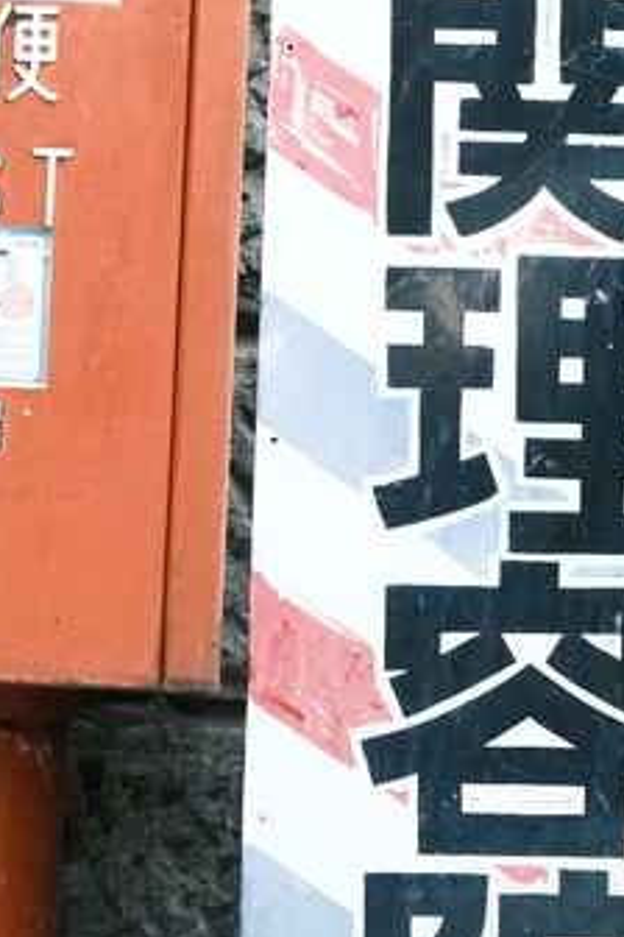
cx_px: 283
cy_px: 332
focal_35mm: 106
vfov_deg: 19.2
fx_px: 2756
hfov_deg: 12.9
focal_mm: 24.9
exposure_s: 1/52
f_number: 5.6
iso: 1600
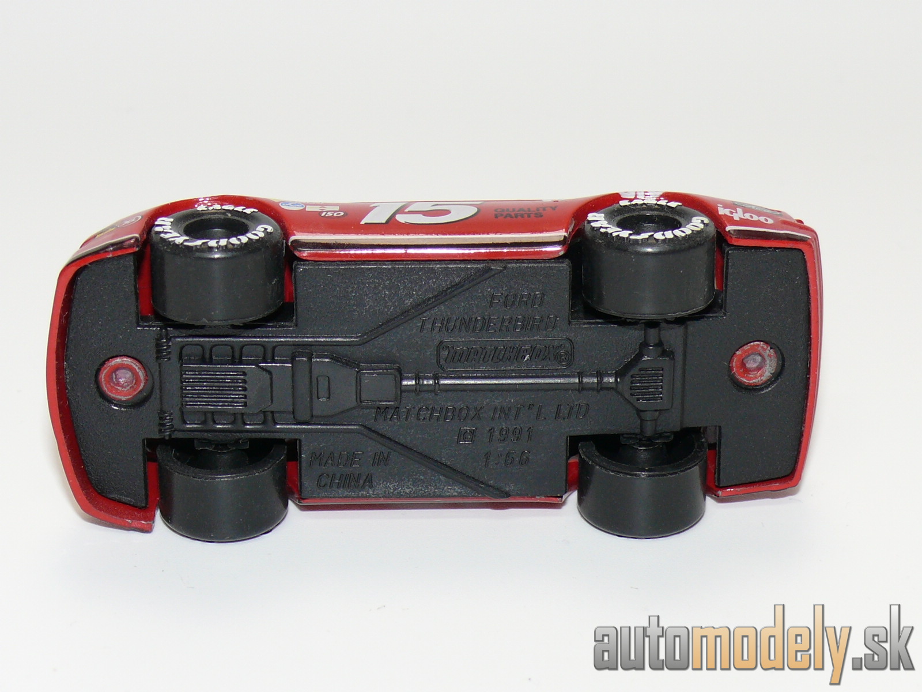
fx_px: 2877
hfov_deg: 18.2
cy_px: 346
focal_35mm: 108
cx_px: 461
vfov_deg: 13.7
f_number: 4
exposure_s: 1/30
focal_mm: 13.8
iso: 100
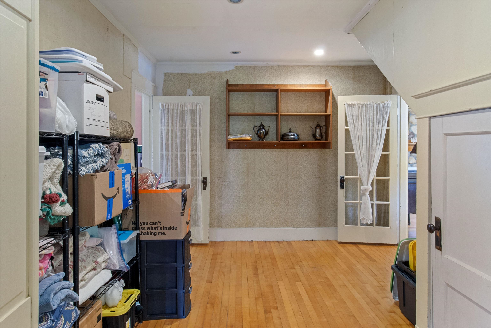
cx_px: 246
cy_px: 164
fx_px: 287
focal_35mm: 21
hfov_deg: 81.1
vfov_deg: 59.6
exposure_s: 3
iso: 200
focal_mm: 14
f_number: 11
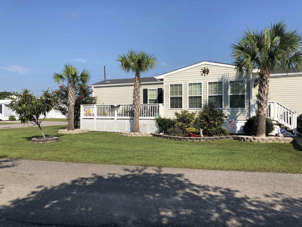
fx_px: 244
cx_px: 151
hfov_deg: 63.4
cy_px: 114
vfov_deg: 49.7
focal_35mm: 28
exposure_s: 1/2525
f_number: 1.8
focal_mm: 3.99
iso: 20
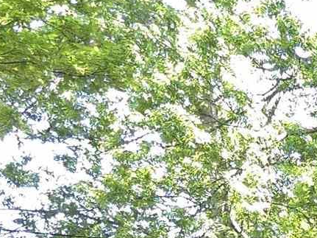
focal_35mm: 164
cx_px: 1066
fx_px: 1501
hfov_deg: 8.9
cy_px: 574
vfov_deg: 8.3
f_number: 1.7
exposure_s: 1/60
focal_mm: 6.3
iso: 32
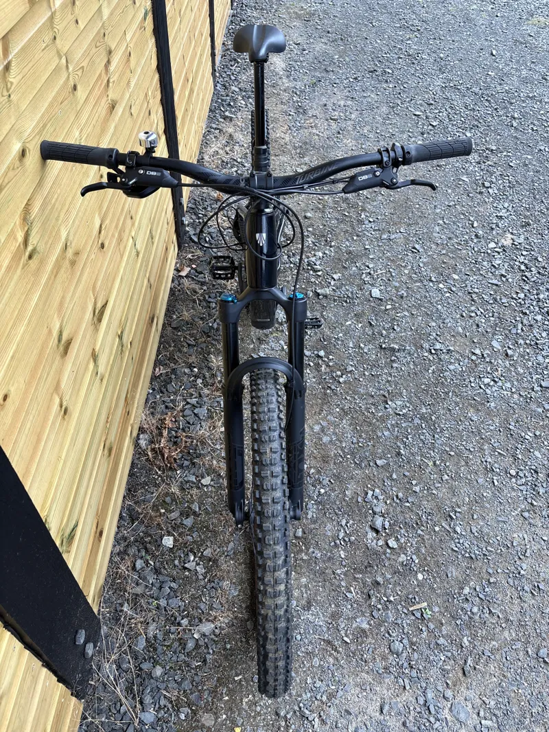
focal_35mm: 26
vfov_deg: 67.3
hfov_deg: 53.1
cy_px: 366
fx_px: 550
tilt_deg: -46.3
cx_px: 274
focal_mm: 5.96
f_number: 1.6
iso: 40
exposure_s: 1/225
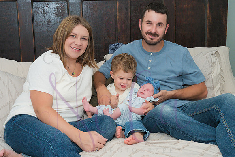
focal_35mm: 46
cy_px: 78
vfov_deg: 29.3
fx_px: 300
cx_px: 118
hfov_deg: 42.7
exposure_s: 1/320
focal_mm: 46
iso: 800
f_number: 14
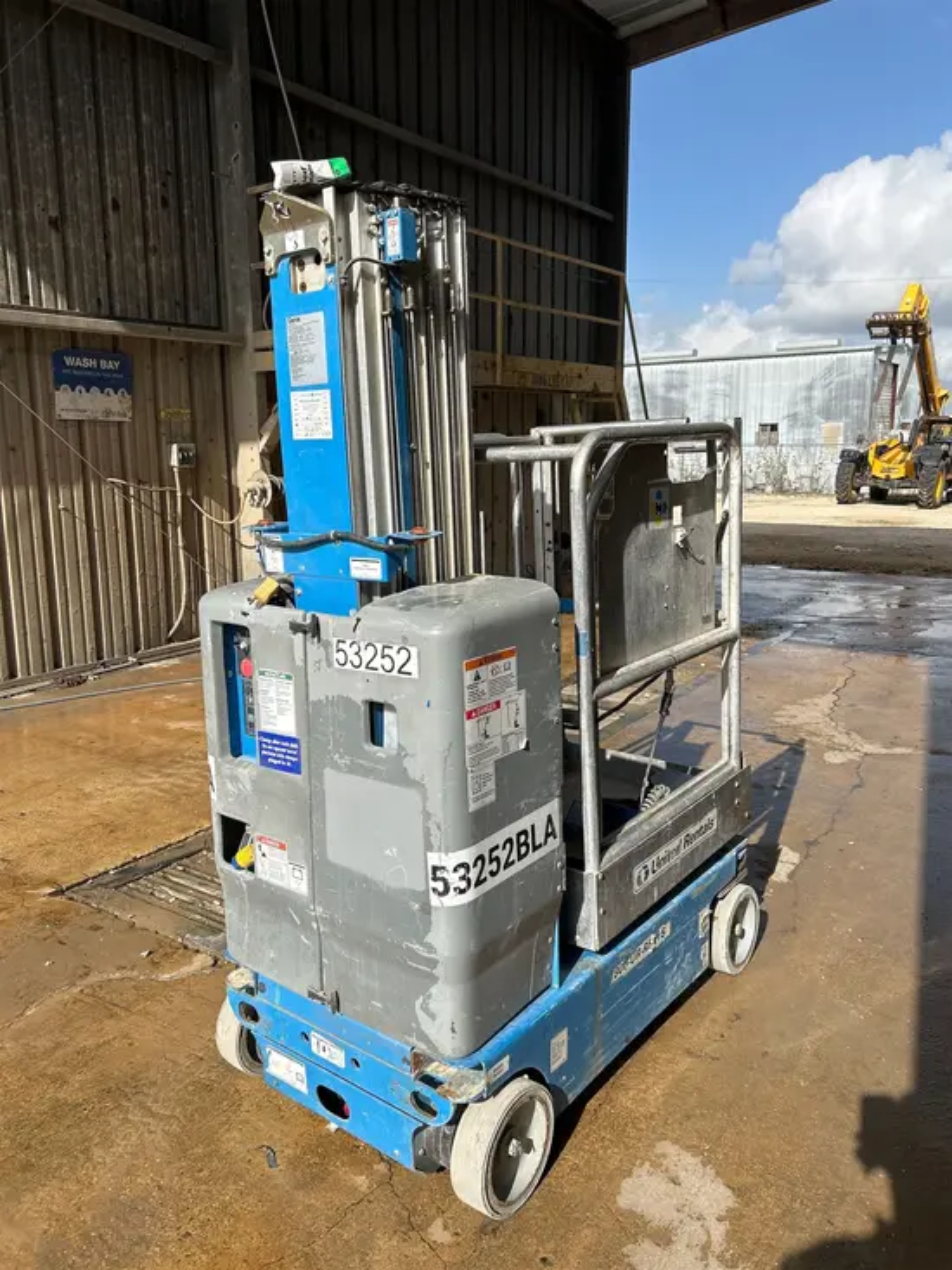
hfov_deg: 53.1
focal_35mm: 26
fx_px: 953
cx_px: 476
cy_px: 635
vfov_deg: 67.3
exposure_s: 1/4115
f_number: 1.5
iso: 50
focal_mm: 5.7
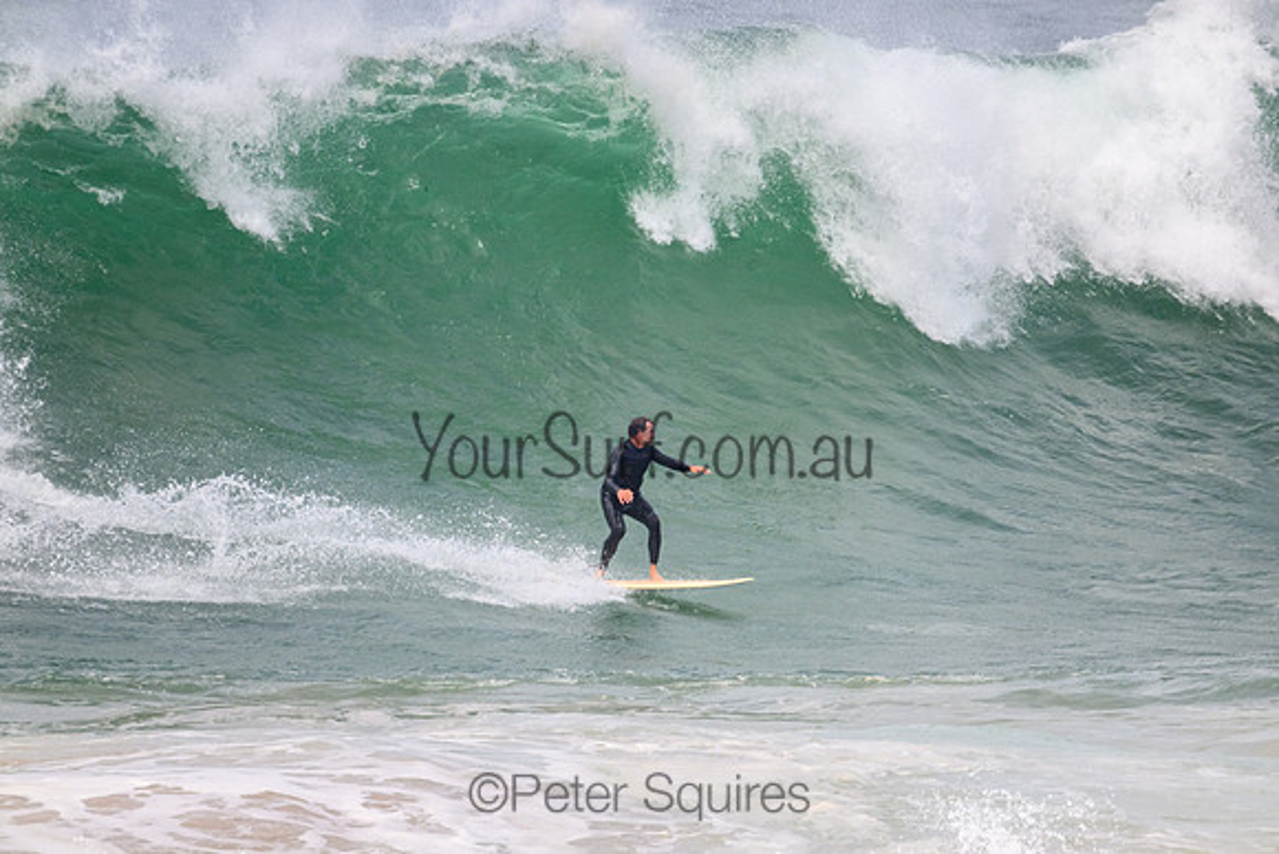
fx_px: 28428
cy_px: 427
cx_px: 640
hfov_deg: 2.6
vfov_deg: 1.7
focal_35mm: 800
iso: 1400
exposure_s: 1/2000
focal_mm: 800
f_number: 11
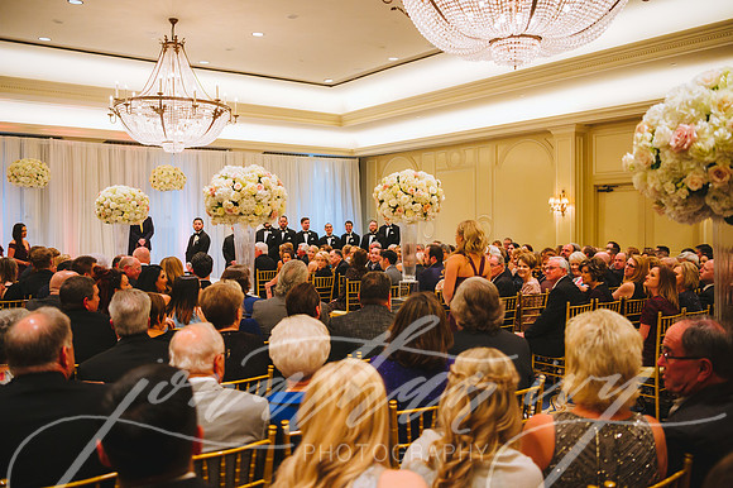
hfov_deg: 55.8
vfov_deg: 38.8
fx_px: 692
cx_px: 366
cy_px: 244
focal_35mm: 34
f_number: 2.8
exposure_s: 1/320
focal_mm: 34
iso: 2500
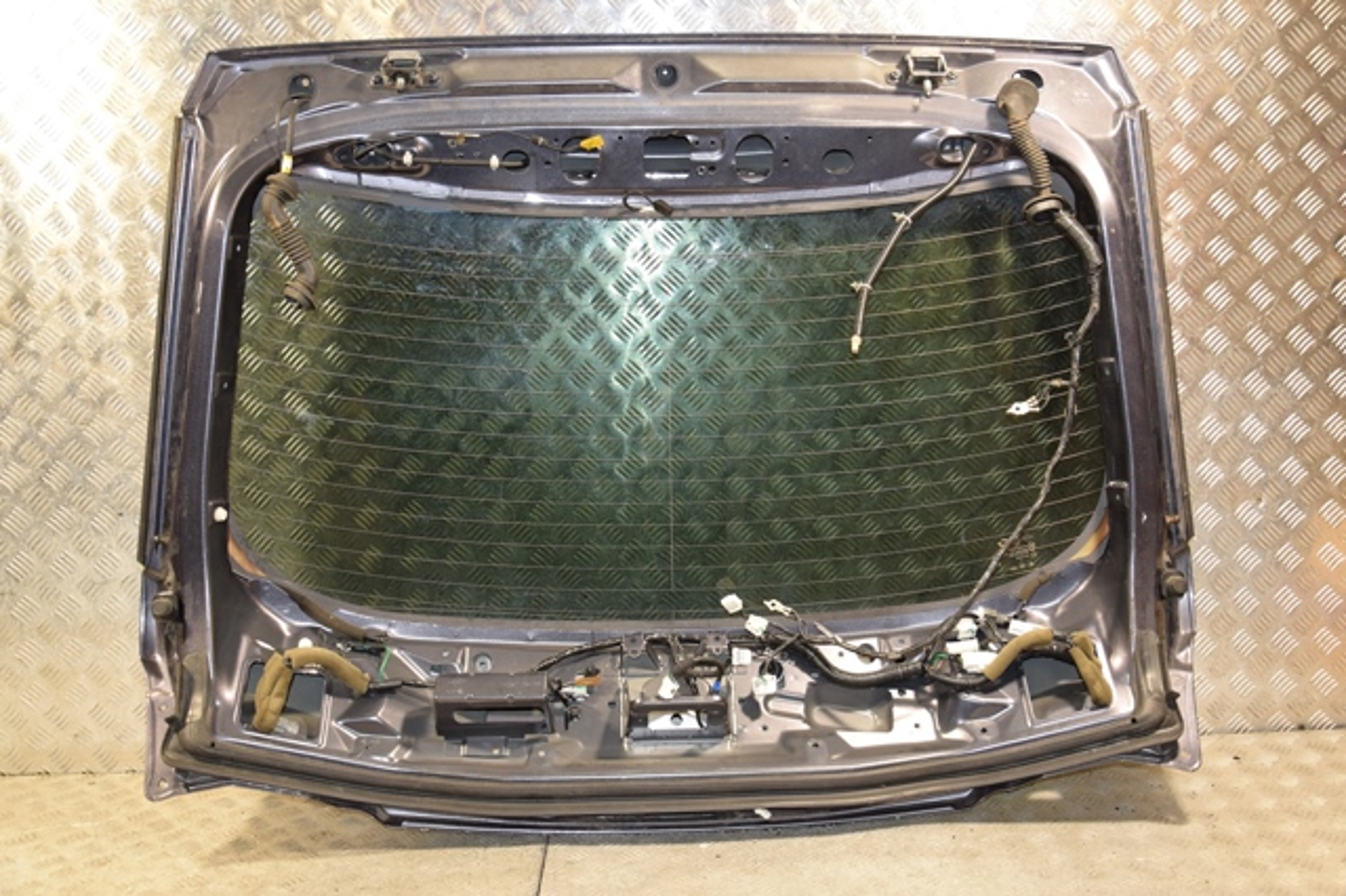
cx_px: 673
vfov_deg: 39.9
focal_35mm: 33
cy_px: 448
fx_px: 1233
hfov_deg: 57.2
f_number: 5
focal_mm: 22
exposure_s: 1/100
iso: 800
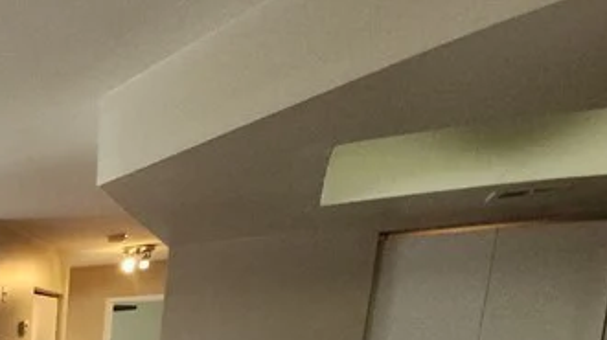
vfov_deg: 21.3
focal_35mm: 44
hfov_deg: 29.3
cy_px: 551
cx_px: -294
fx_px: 708
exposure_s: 1/60
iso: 125
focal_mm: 2.2
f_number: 2.2
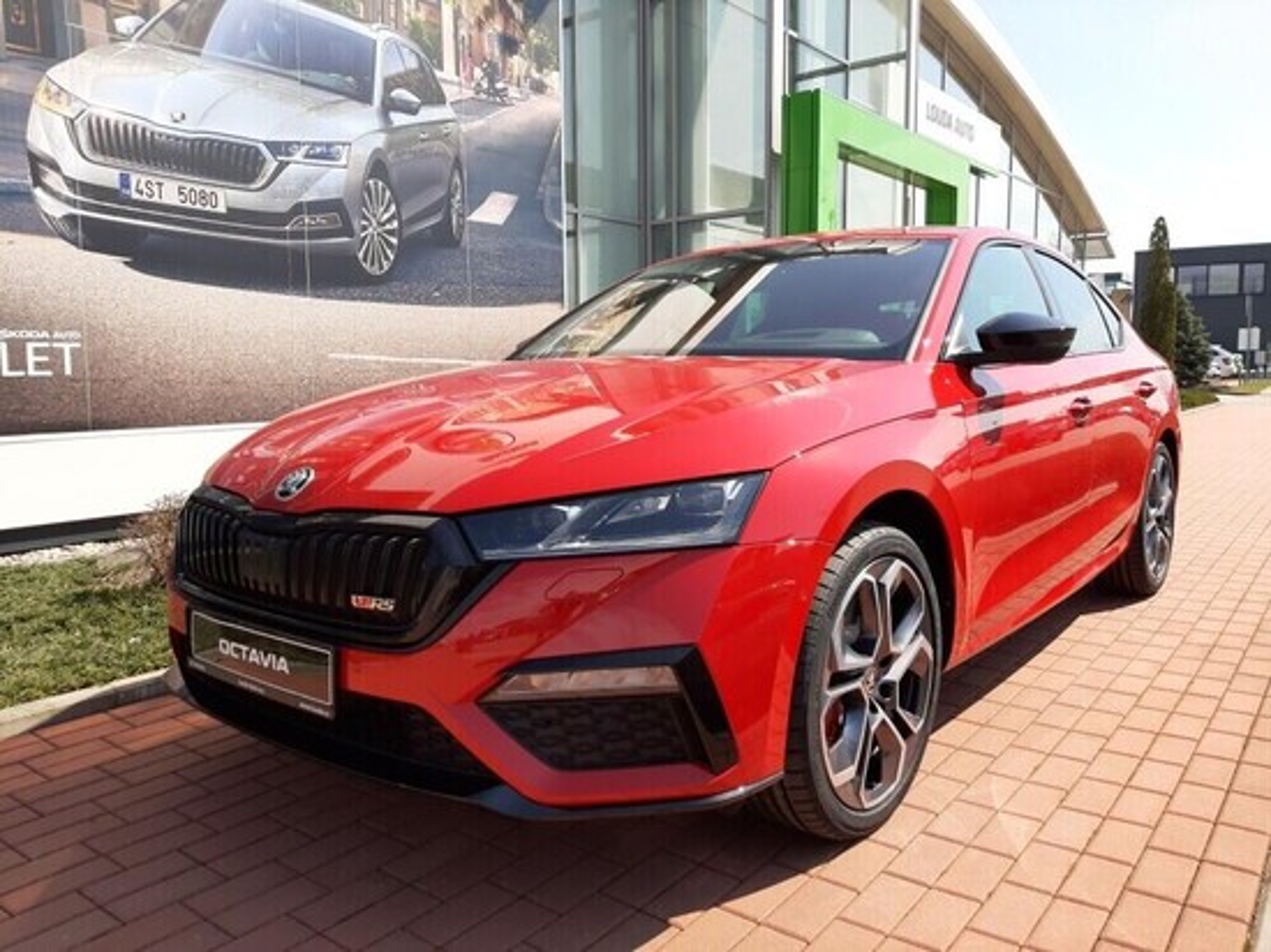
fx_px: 954
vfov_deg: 53.0
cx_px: 636
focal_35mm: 26
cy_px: 476
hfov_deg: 67.3
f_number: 1.7
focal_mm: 3.93
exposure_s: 1/1014
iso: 40
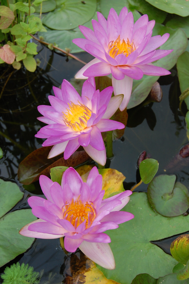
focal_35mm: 48
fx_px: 379
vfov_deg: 41.1
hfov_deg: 28.0
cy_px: 142
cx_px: 94
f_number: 8
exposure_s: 1/250
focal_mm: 32
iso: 400
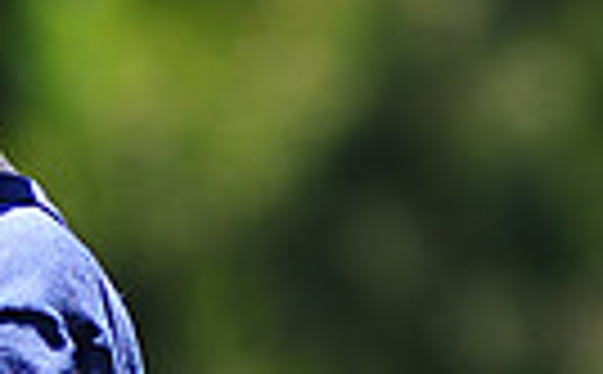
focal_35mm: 796
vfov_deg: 1.6
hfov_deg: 2.6
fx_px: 13048
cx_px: -212
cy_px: 527
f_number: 5
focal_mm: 180
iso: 200
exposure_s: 1/400
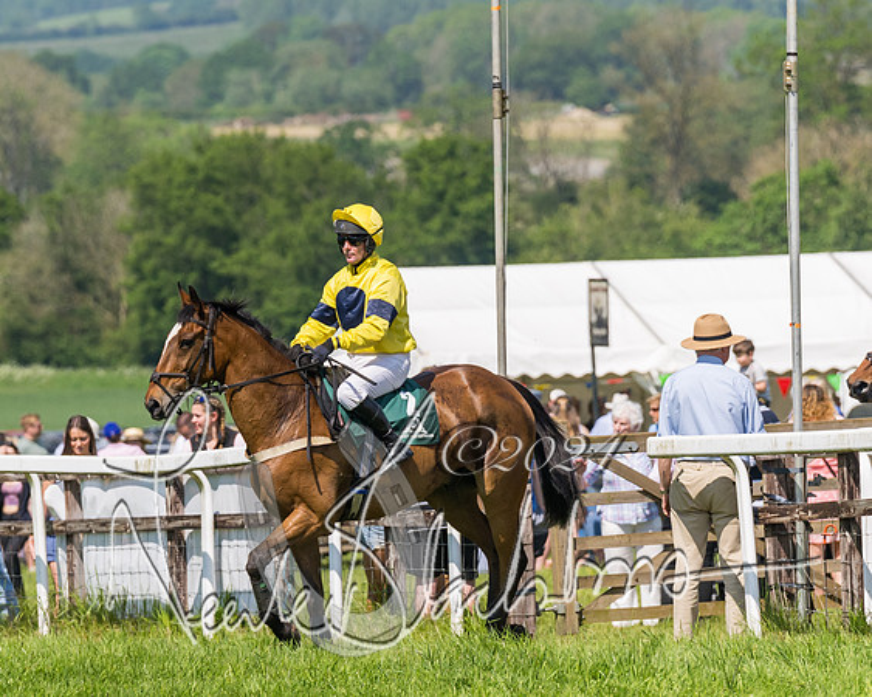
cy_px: 336
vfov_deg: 3.4
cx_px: 292
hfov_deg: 4.3
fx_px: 11638
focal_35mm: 451
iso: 200
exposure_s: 1/2000
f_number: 5
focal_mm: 200
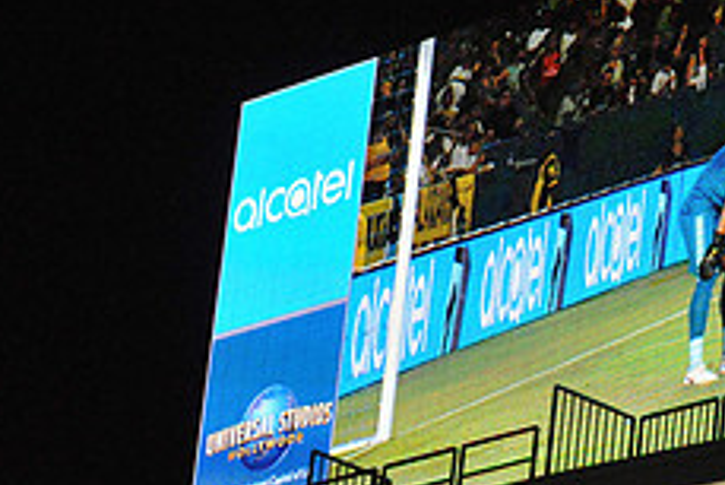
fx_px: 5199
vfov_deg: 5.3
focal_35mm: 258
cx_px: 693
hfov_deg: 7.9
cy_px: 165
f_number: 13
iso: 5000
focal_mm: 102
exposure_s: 1/640
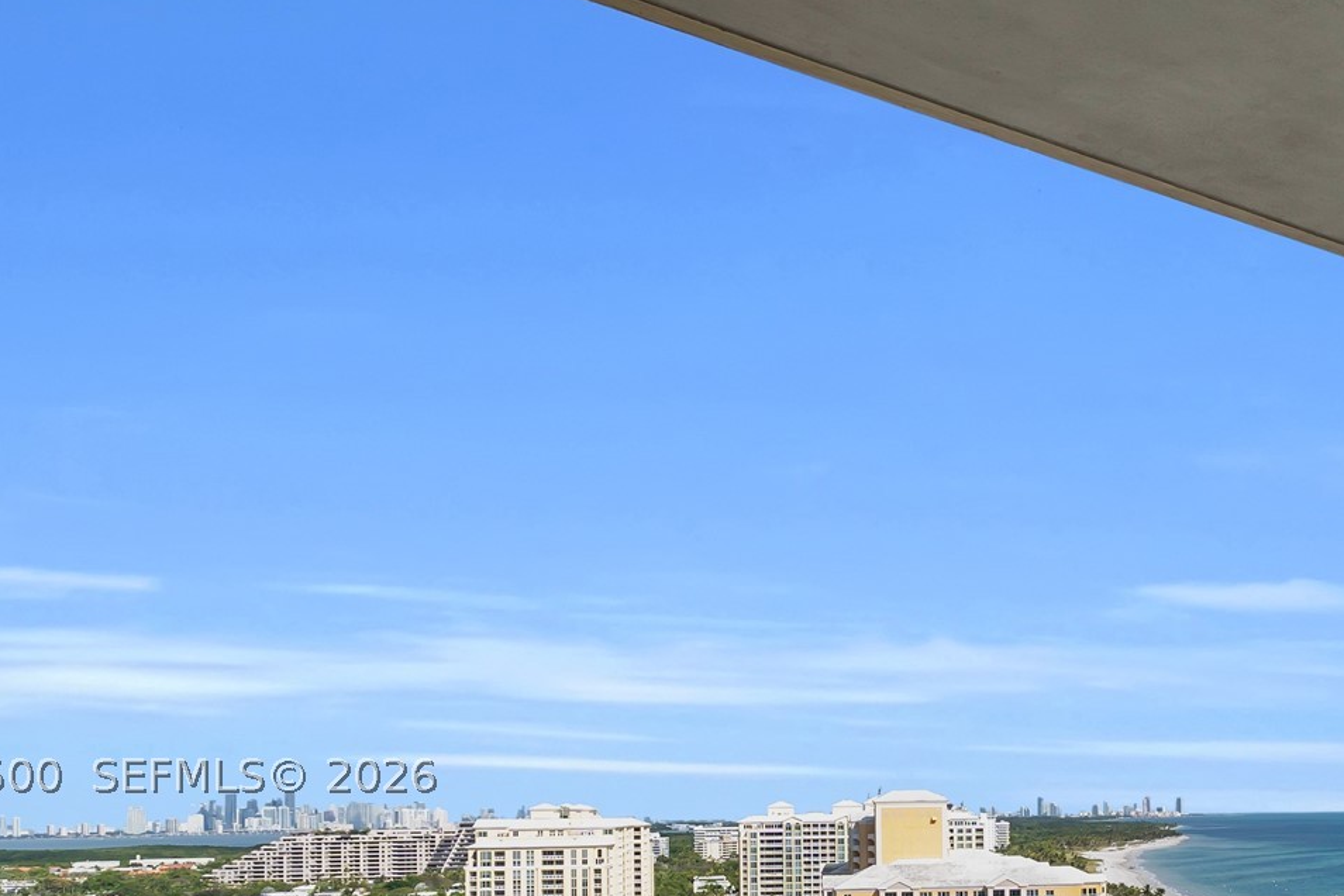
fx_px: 1195
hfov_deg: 56.2
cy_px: 773
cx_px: 989
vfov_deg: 38.8
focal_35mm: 32
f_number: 9
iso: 200
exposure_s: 1/640
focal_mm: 12
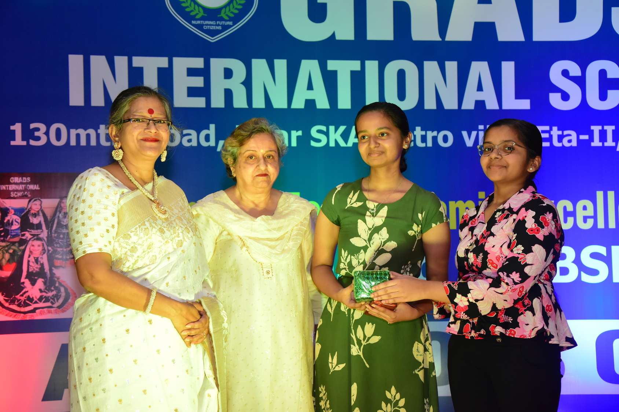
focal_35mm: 68
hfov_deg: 29.9
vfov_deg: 20.2
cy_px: 206
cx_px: 310
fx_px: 1160
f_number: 4.8
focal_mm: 45
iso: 1250
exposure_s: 1/125
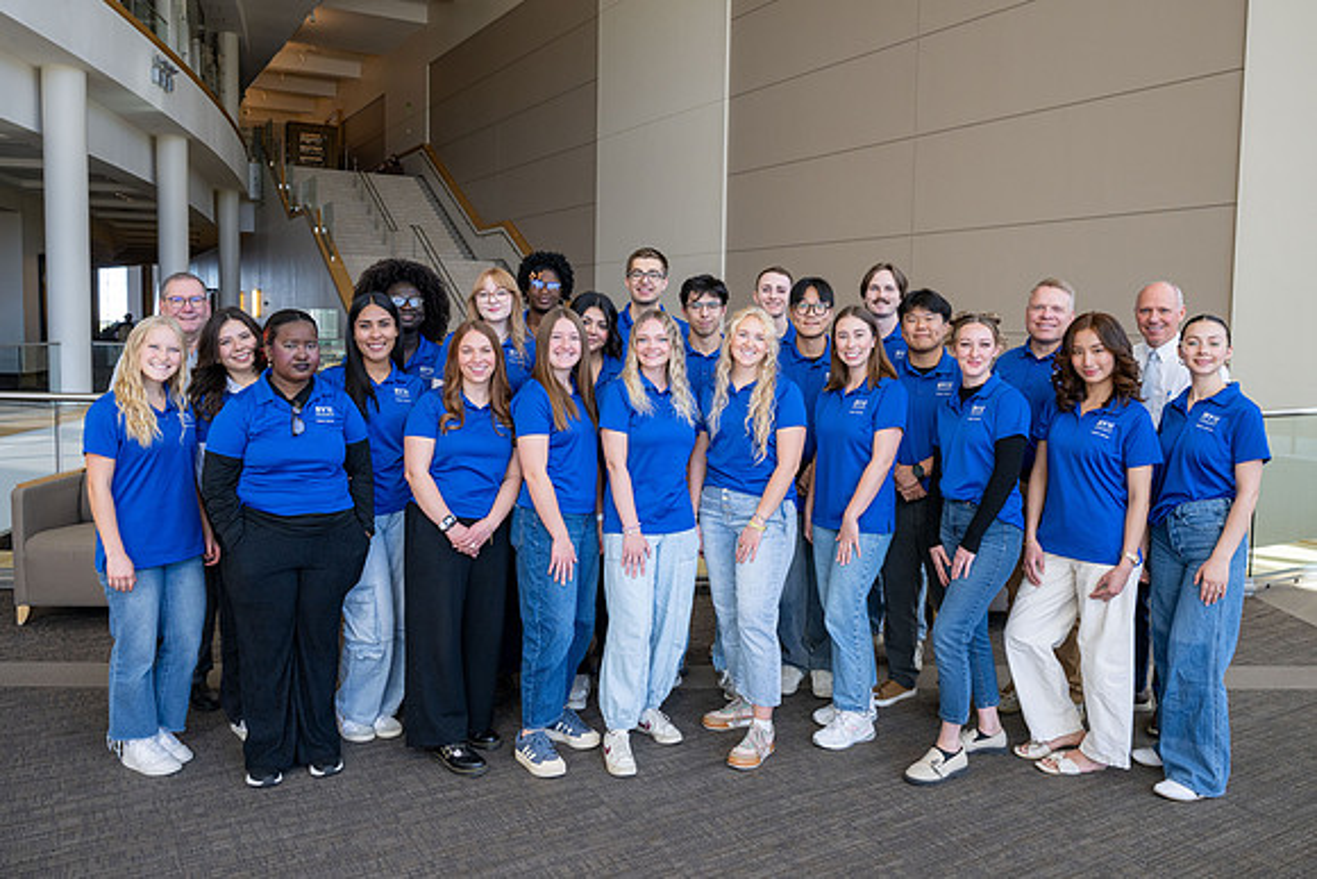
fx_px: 1054
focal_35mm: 29
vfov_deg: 45.2
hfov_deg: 63.9
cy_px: 395
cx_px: 684
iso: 400
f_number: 5
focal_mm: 26
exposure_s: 1/250
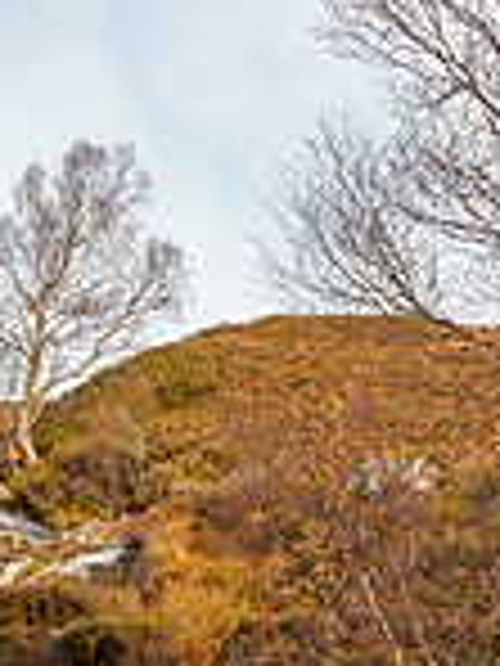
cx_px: 282
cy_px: 608
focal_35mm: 73
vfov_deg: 25.8
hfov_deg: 20.2
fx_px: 1406
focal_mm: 12
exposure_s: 1/80
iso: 200
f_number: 5.6
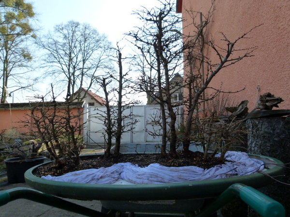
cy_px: 108
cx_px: 145
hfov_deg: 69.4
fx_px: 209
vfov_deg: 54.9
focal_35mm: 25
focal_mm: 4.5
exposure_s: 1/400
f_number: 4
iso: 160
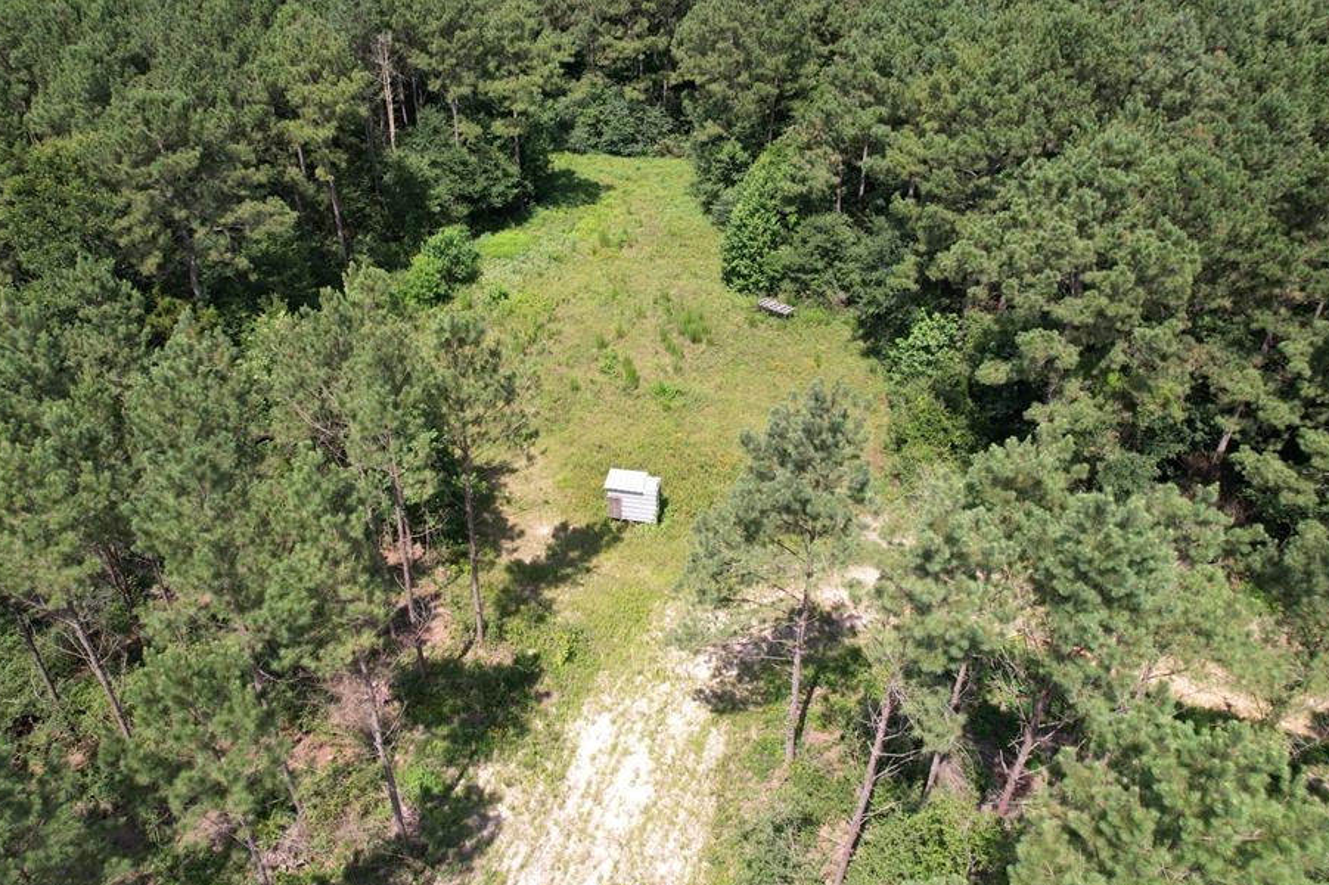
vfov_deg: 51.2
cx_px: 594
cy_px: 407
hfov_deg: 71.3
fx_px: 923
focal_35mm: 25
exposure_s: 1/1000
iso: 100
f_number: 2.8
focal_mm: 8.38
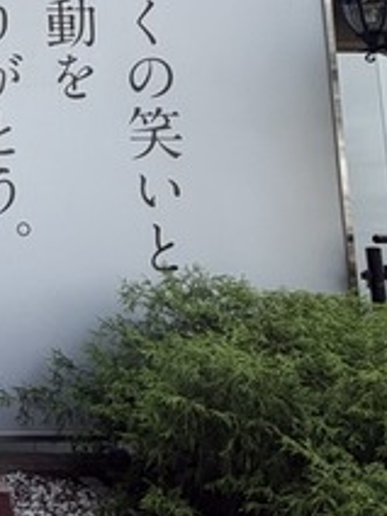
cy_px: 146
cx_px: -212
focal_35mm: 44
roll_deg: +0.2
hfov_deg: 24.5
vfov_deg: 42.0
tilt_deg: +7.0
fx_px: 656
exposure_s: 1/502
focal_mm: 2.22
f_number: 2.2
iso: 50
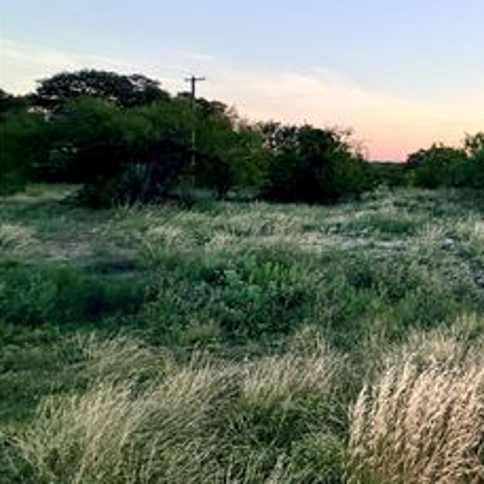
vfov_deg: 58.1
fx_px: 427
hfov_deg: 45.8
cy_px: 172
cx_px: 520
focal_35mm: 27
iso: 64
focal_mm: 2.22
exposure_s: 1/502
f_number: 2.2
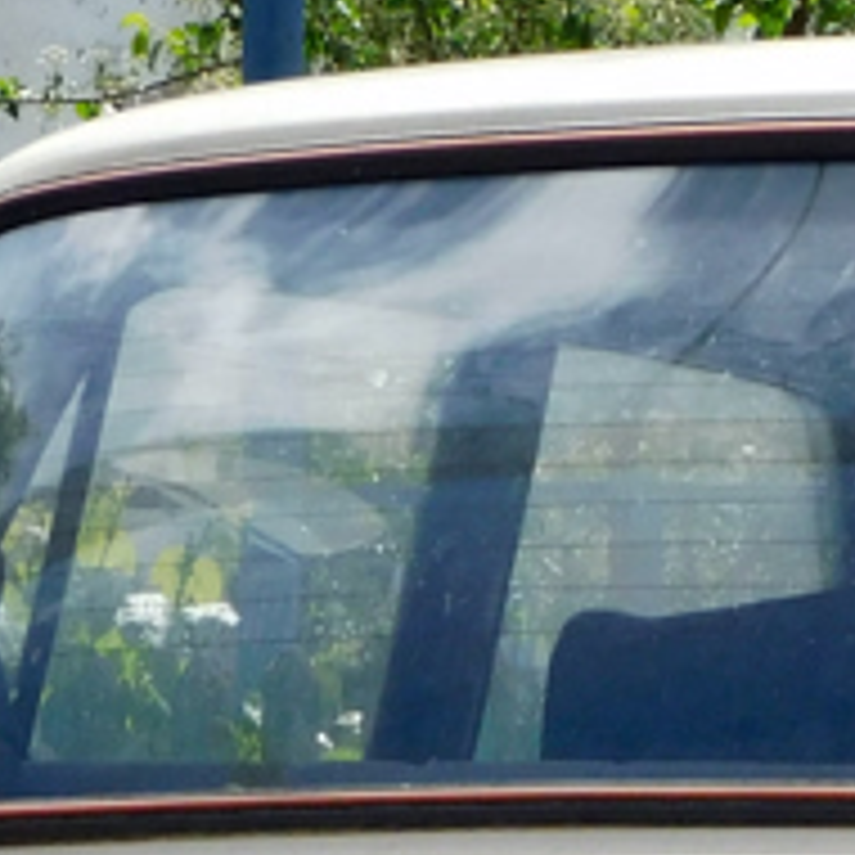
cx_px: 1030
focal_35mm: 578
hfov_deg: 3.0
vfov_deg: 3.0
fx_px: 16152
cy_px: 1022
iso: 125
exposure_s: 1/500
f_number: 5
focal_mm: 20.6
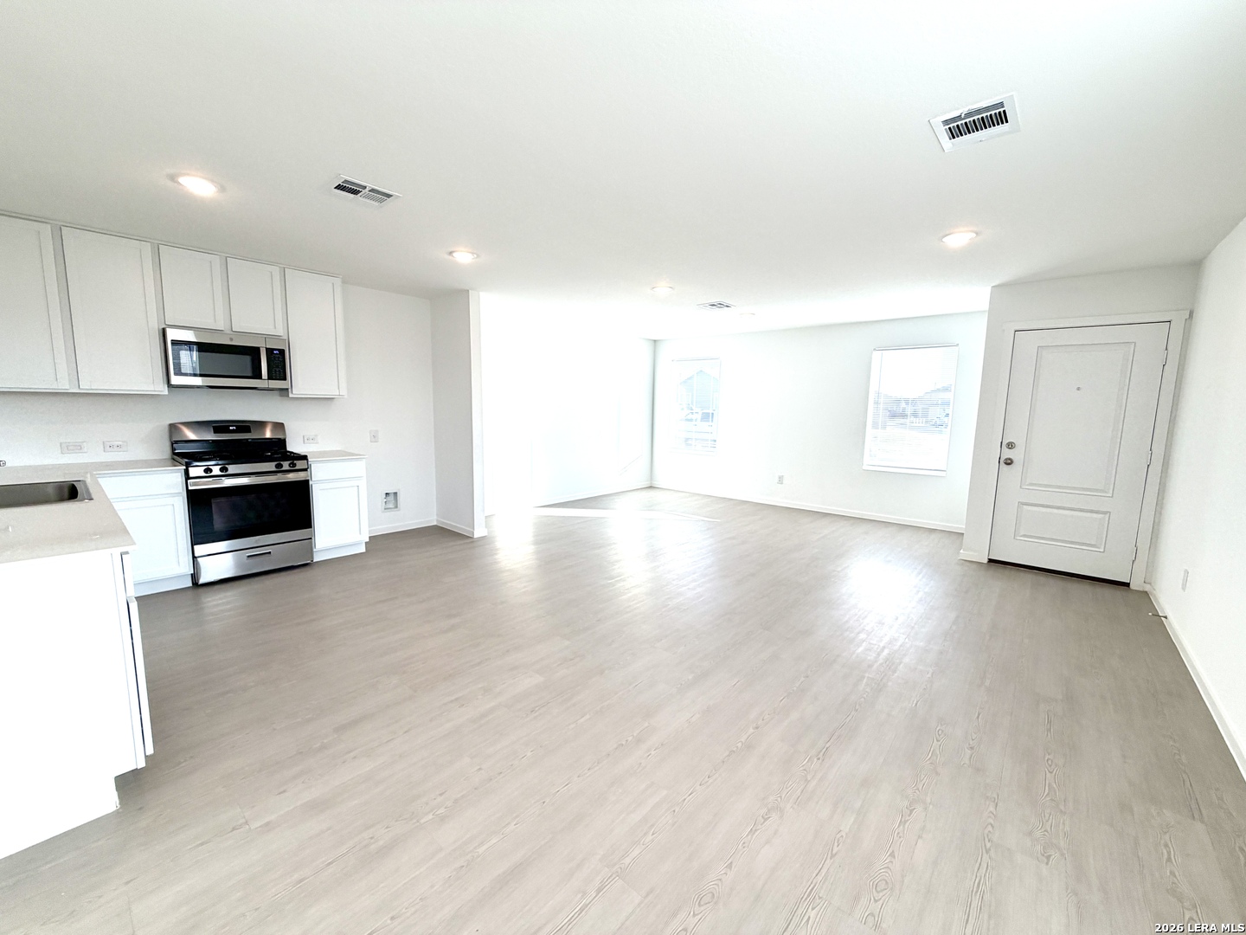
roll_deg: -0.6
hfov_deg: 102.1
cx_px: 623
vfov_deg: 85.7
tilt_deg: -6.3
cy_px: 468
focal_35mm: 14
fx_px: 504
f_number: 2.2
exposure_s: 1/150
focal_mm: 2.22
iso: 50
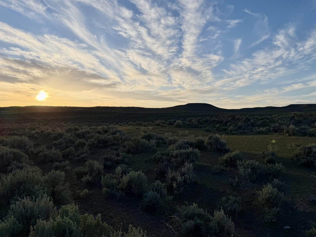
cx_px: 158
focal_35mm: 24
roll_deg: -2.0
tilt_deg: -0.9
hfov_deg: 71.6
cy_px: 118
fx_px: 219
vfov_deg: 56.8
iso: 80
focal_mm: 6.76
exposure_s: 1/5319
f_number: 1.78
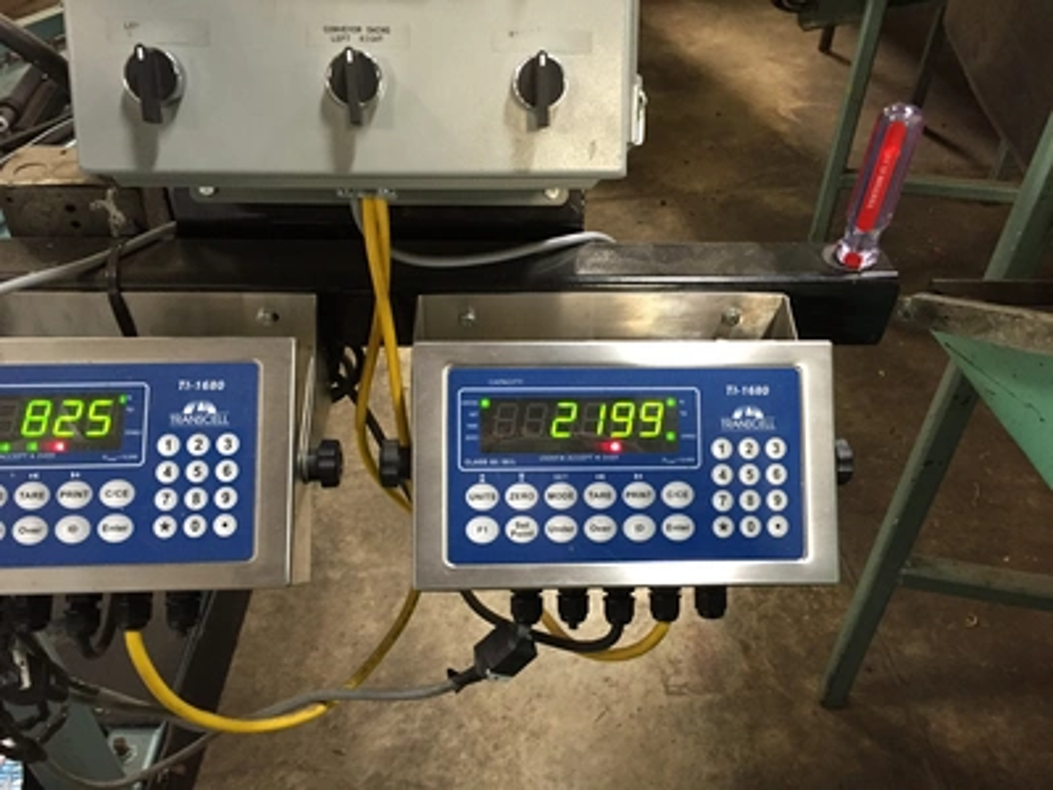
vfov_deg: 48.2
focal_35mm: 29
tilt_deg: -41.3
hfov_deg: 61.7
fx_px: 882
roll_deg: +0.4
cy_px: 395
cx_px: 526
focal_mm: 4.15
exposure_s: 1/30
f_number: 2.2
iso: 200
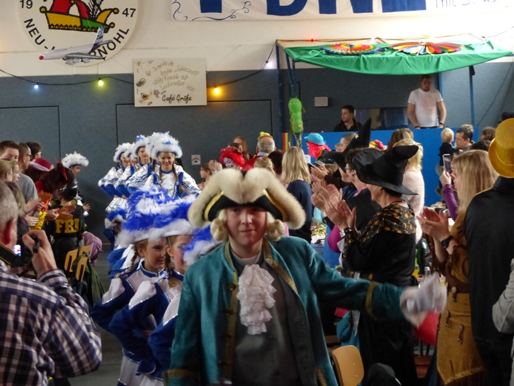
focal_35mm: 104
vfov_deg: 14.2
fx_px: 1544
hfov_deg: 18.9
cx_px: 257
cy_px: 193
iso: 800
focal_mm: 18.7
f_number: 2.8
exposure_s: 1/40
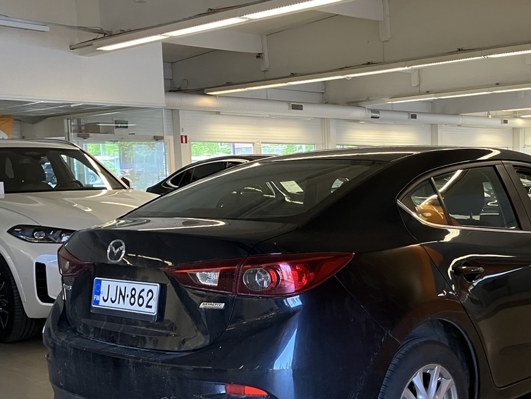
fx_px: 798
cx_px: 376
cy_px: 284
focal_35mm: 52
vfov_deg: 27.8
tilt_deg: -6.4
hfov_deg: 36.2
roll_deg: +1.0
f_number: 1.8
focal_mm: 3.99
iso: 160
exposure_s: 1/60
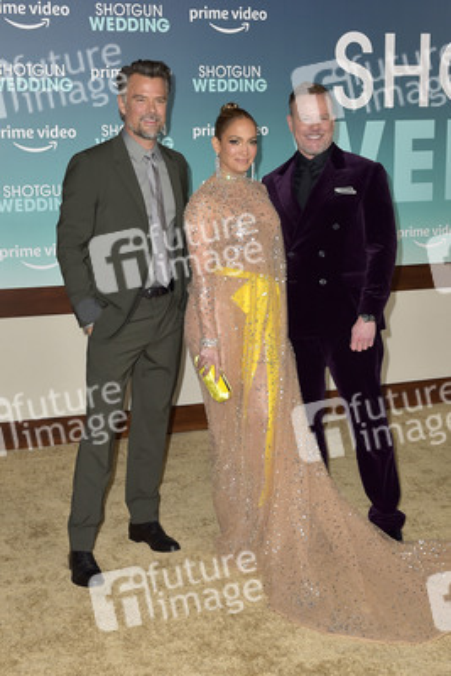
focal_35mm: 38
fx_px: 713
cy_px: 338
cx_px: 226
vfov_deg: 50.7
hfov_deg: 35.1
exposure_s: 1/250
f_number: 6.3
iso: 400
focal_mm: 38
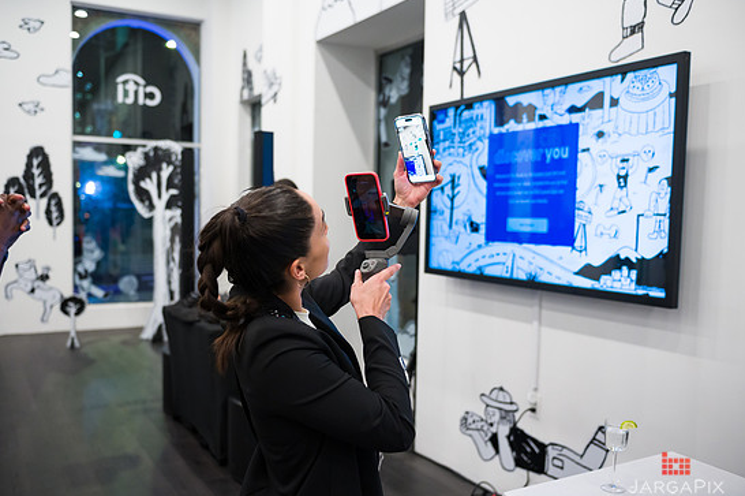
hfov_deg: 55.8
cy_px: 260
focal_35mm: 34
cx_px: 363
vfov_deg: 38.8
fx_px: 703
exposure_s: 1/200
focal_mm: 32
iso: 1600
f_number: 3.2
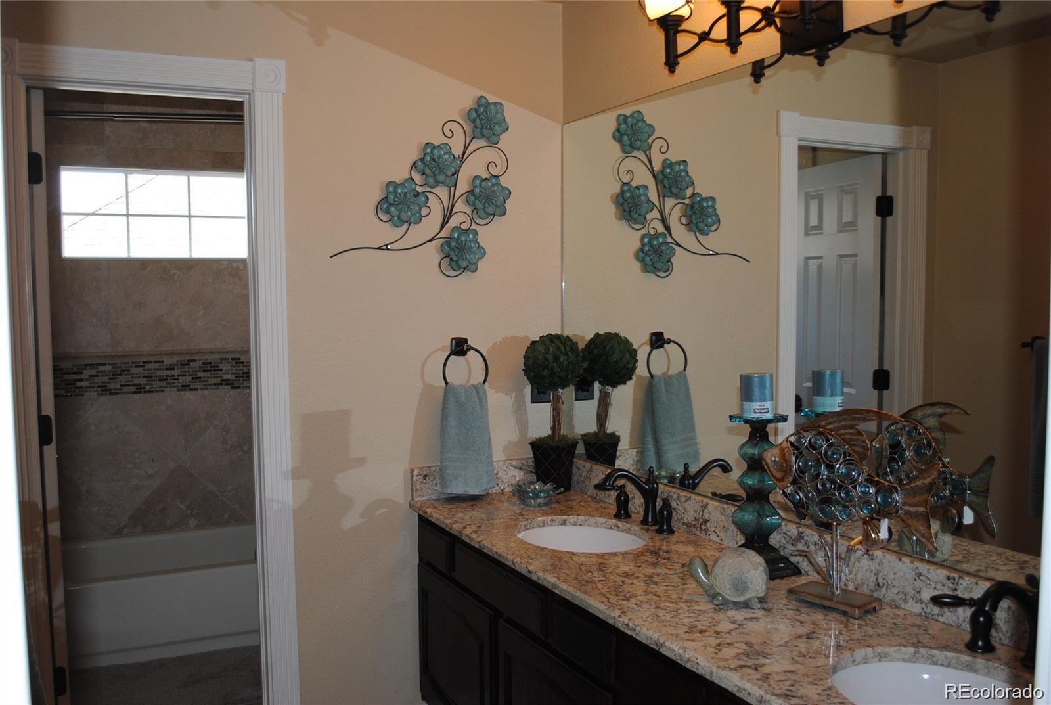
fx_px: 965
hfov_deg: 57.1
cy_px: 352
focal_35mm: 33
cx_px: 526
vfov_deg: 40.1
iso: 200
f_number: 3.8
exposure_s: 1/60
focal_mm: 22
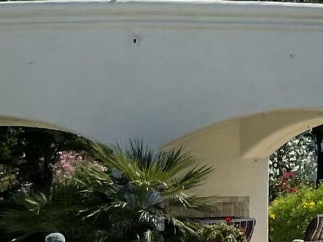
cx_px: 925
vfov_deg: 9.2
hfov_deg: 9.8
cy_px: 26
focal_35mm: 161
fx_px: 1502
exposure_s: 1/5128
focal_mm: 5.1
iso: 32
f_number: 1.6
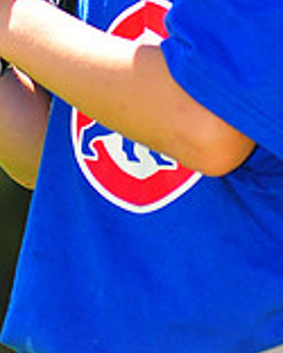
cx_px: 147
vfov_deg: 3.1
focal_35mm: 626
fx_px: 6548
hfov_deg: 2.5
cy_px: -167
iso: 200
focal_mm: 180
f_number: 5
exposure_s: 1/400
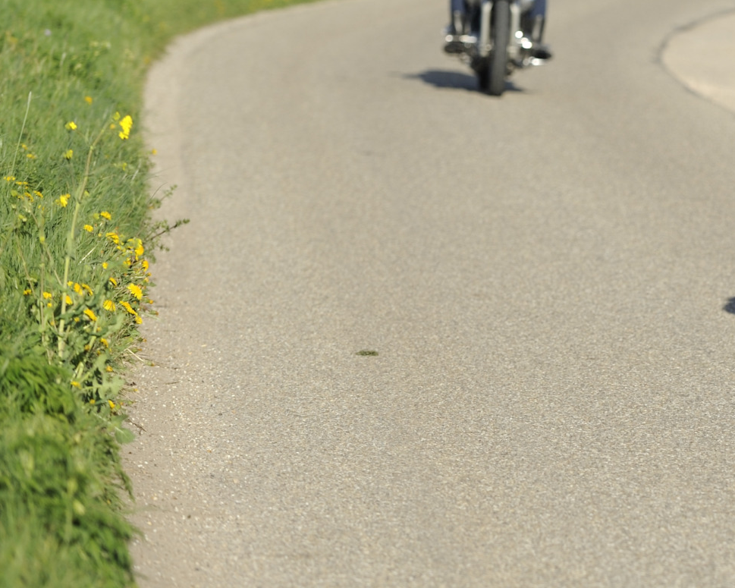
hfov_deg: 6.0
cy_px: 57
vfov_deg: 4.8
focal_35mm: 322
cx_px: 799
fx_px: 7004
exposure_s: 1/2500
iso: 200
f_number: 3.5
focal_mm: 130
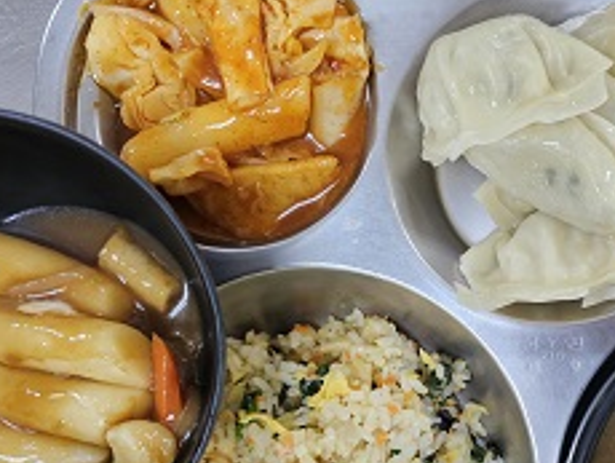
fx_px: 711
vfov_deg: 35.5
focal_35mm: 40
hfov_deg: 44.3
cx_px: 500
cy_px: 327
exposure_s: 1/100
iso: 320
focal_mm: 6.3
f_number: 1.7
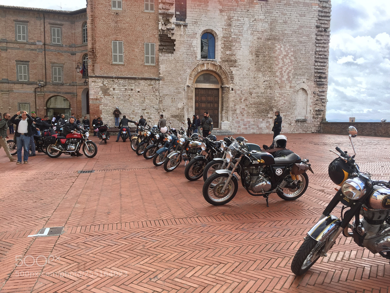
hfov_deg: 61.7
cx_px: 195
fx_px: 327
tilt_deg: -3.8
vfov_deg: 48.2
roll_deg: -1.9
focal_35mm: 29
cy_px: 146
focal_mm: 4.15
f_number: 2.2
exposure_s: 1/670
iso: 32
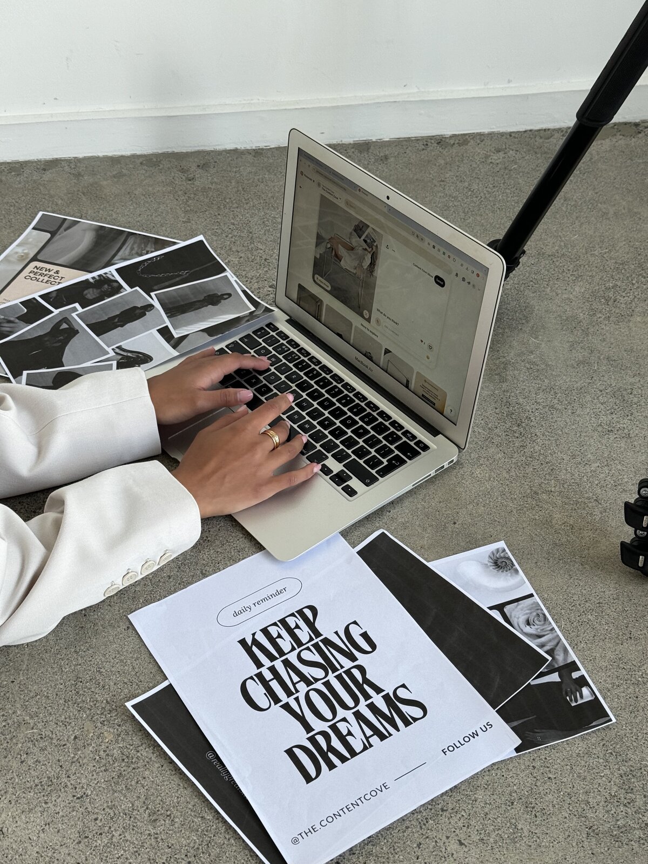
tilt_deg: -41.9
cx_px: 324
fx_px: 1198
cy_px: 432
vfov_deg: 39.7
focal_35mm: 48
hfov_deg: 30.3
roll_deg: +2.9
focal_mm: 6.86
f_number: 1.78
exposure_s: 1/106
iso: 100
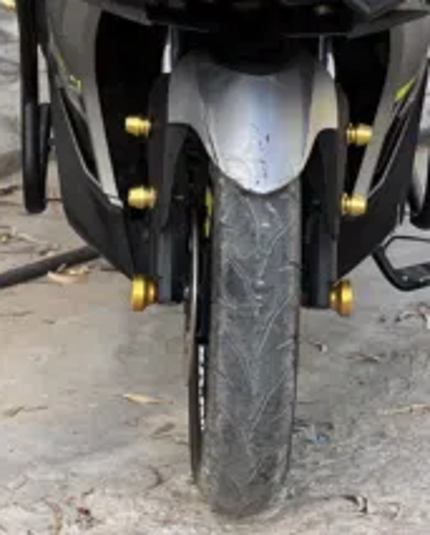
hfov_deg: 8.2
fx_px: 2984
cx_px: 209
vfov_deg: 10.1
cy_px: -122
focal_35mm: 188
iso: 32
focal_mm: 9
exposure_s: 1/100
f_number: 2.8
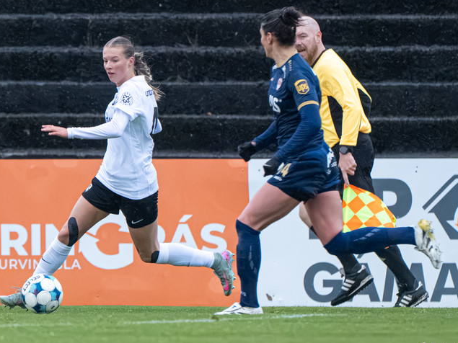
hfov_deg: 2.0
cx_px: 51
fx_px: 13123
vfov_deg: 1.5
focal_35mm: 992
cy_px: 131
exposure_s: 1/1000
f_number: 6
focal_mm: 460
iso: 10000
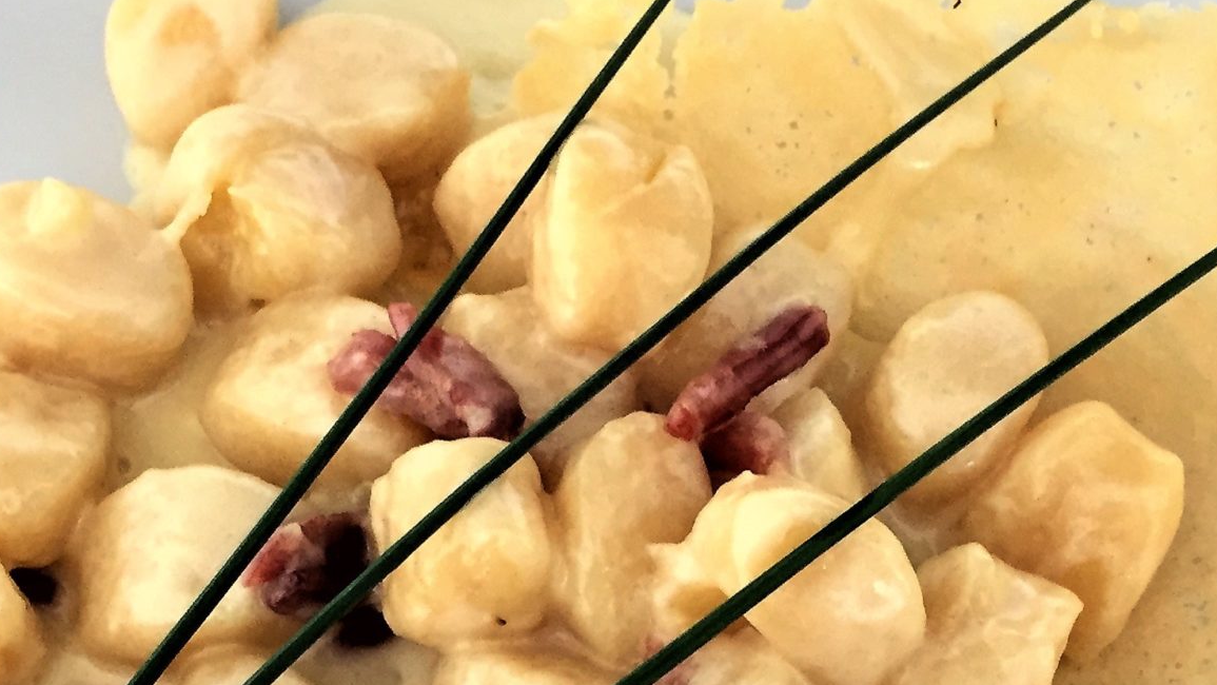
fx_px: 2259
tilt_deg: -67.4
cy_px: 670
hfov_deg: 30.1
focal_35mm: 70
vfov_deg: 16.9
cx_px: 558
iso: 125
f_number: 2.2
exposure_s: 1/33
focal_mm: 4.15
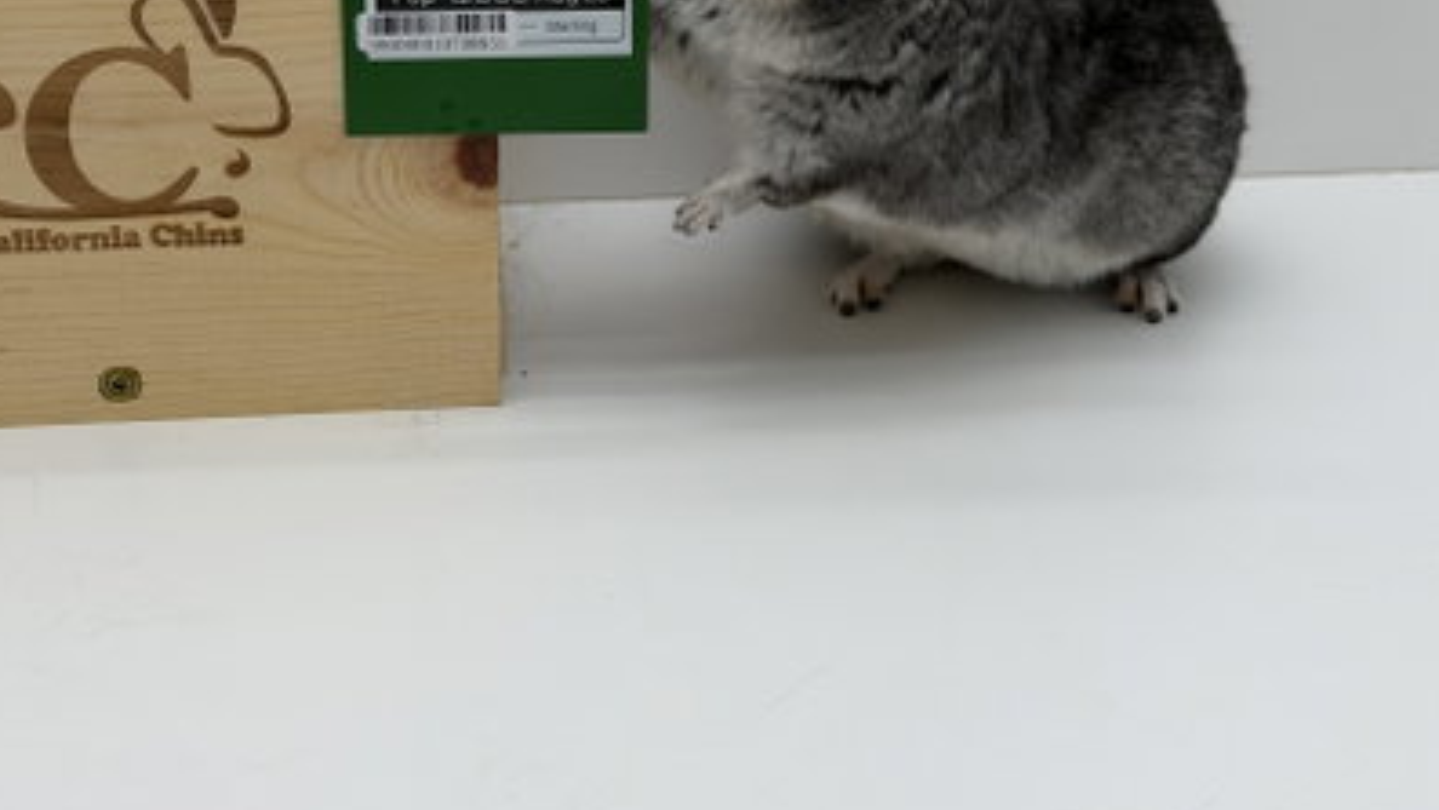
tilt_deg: -18.7
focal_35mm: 66
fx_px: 2519
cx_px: 592
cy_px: 151
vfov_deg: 18.1
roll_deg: +0.0
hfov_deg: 31.8
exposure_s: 1/754
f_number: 1.78
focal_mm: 6.76
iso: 64
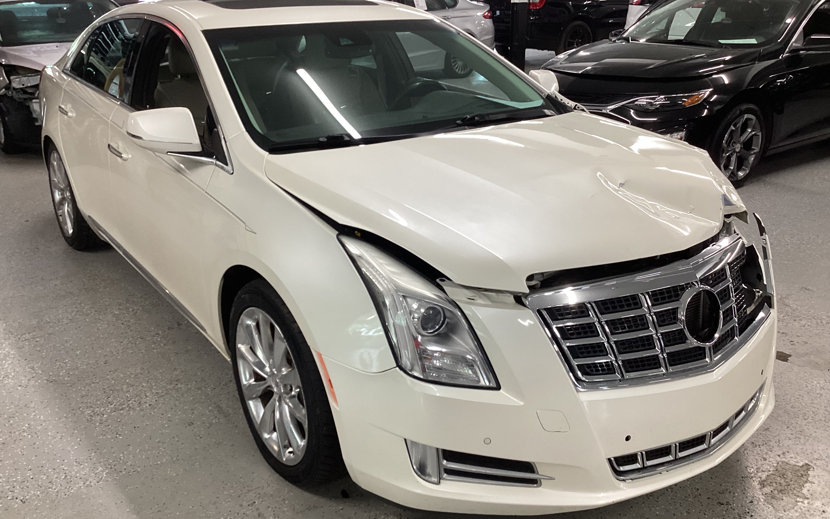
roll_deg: -0.6
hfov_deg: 58.1
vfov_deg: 38.3
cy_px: 265
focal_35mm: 33
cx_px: 414
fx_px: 746
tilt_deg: -22.2
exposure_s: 1/50
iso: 100
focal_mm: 3.3
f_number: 2.4
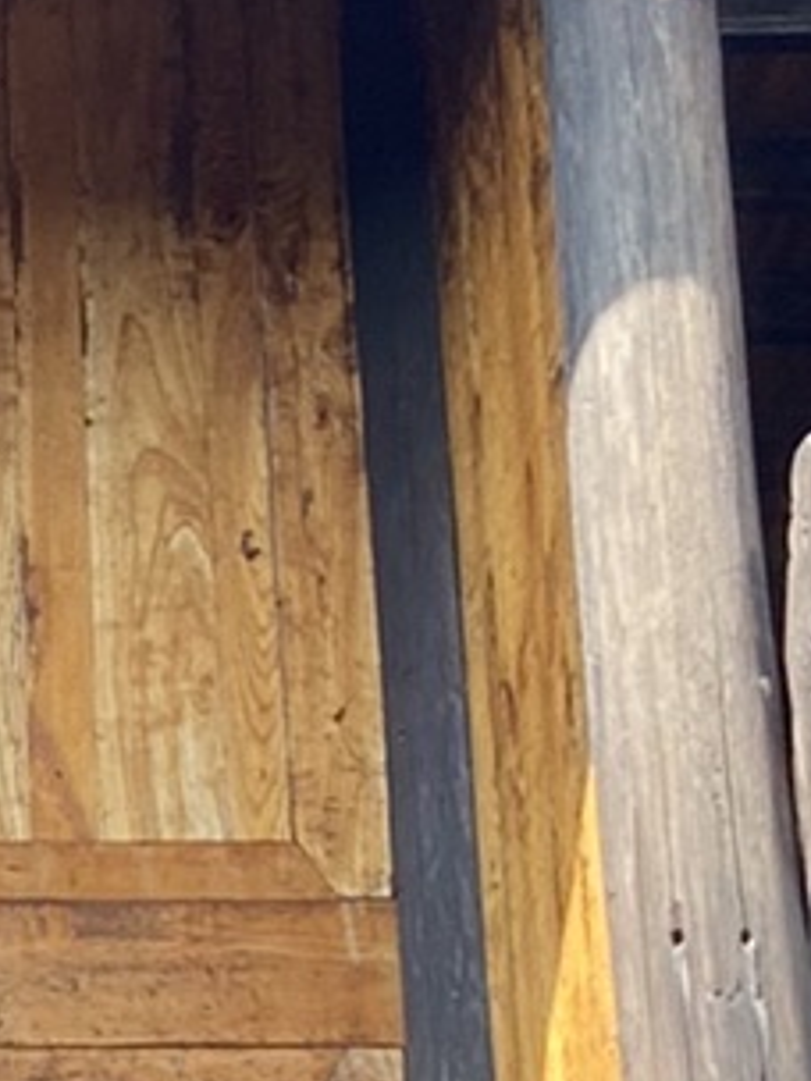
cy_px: 1319
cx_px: -847
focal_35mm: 171
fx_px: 5342
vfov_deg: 11.3
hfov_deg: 8.2
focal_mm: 4.25
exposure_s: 1/338
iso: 32
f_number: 1.8
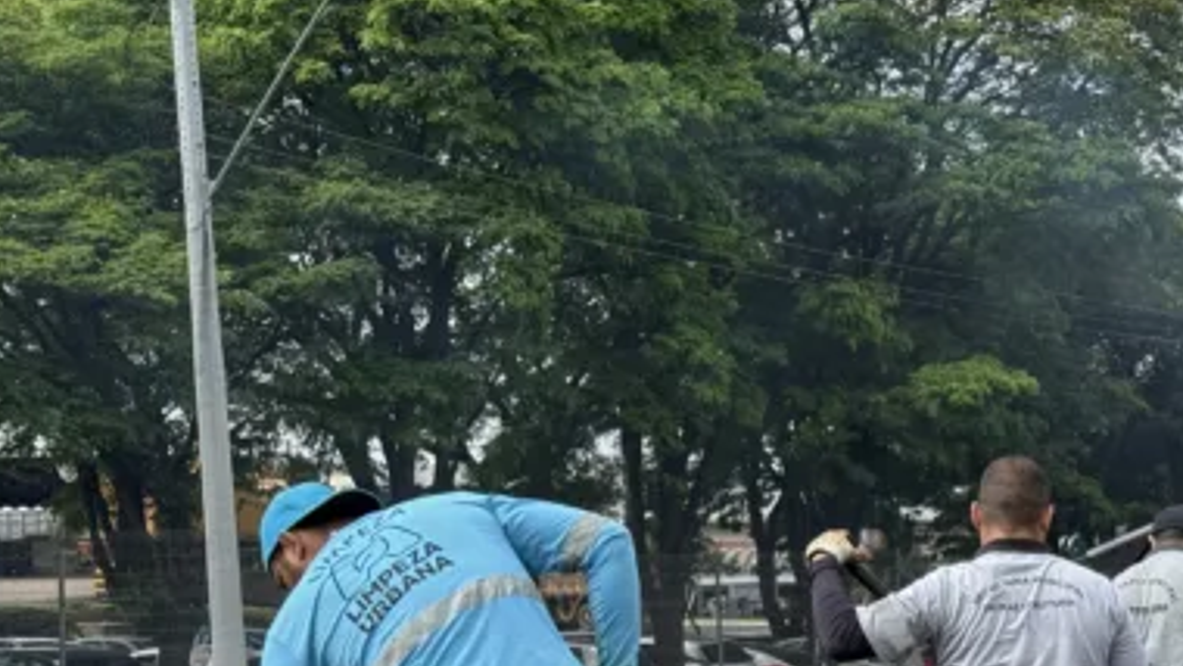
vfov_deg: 13.6
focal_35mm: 88
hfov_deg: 23.9
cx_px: 912
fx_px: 2761
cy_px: 635
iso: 80
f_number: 1.78
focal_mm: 6.76
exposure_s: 1/2865
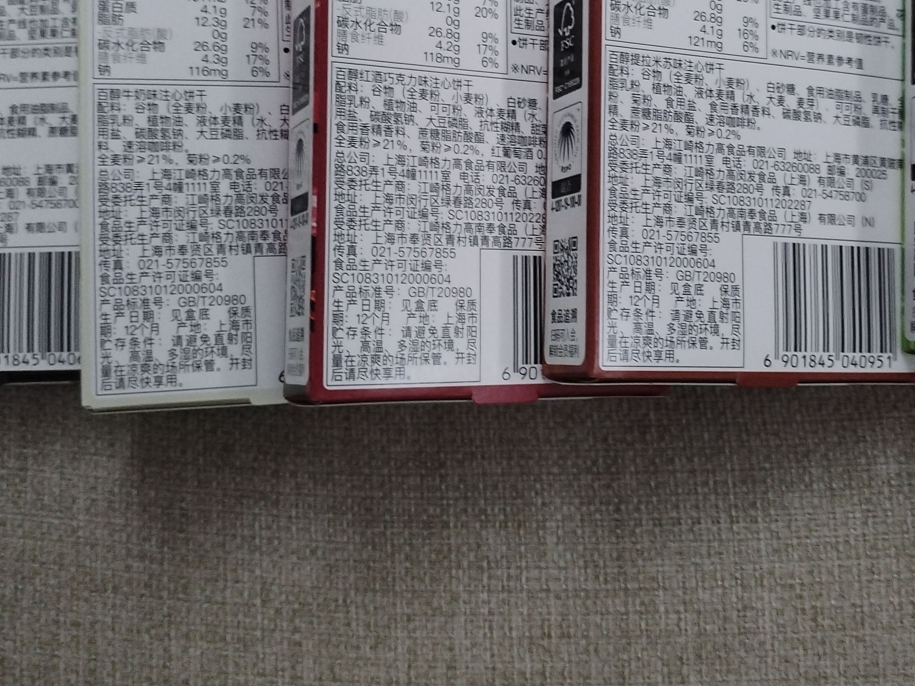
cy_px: 186
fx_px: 1216
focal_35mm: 46
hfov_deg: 40.9
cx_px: 579
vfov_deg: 31.1
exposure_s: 1/16.7
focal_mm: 4.75
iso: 1781
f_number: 1.8
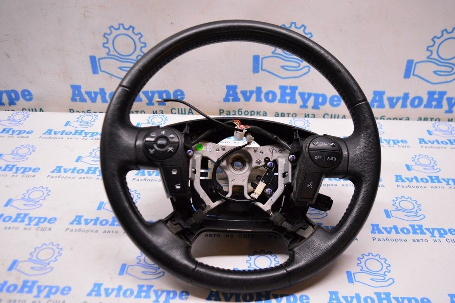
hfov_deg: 57.3
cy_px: 152
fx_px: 417
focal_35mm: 33
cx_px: 228
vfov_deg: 39.9
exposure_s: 1/320
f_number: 4.5
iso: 3200
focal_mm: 22
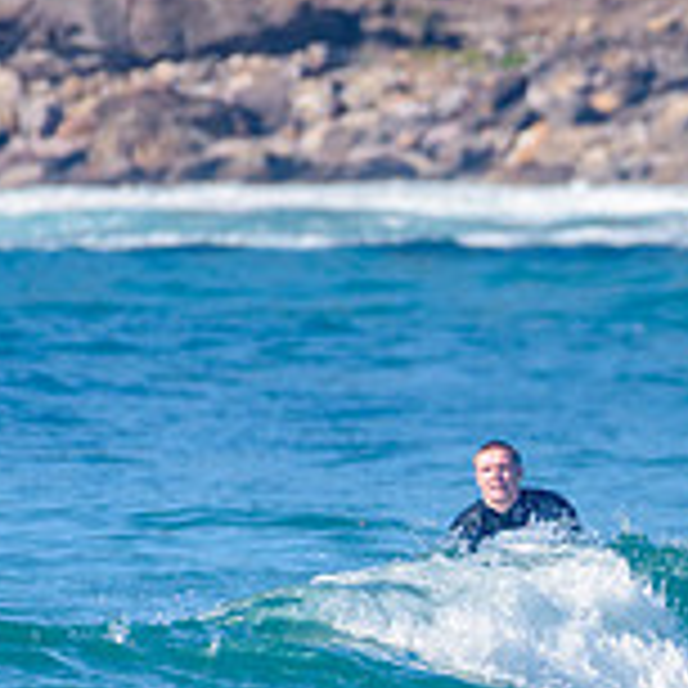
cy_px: 819
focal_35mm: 1970
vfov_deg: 0.9
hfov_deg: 0.9
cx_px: 1095
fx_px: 44298
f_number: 5.6
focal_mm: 500
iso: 280
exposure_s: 1/2000
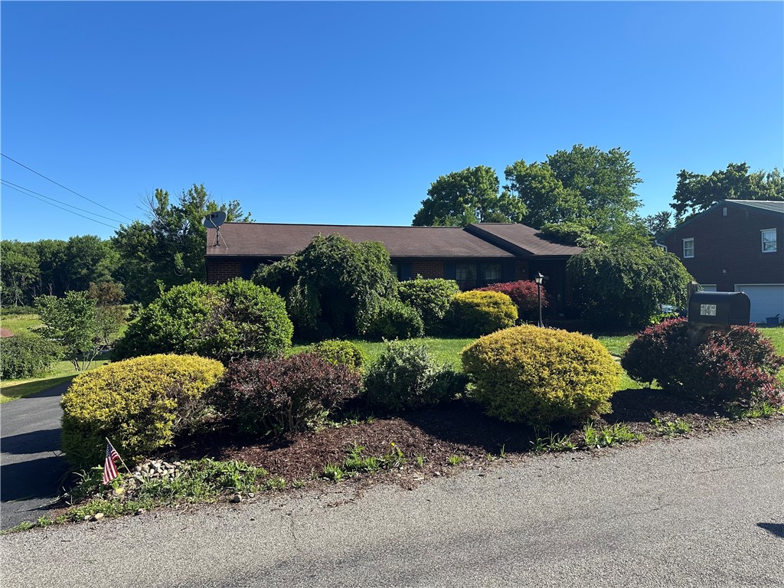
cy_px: 294
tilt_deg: +0.5
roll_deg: +1.0
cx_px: 392
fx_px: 544
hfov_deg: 71.6
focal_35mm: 24
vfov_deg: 56.8
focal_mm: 6.86
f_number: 1.78
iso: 80
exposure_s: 1/2732
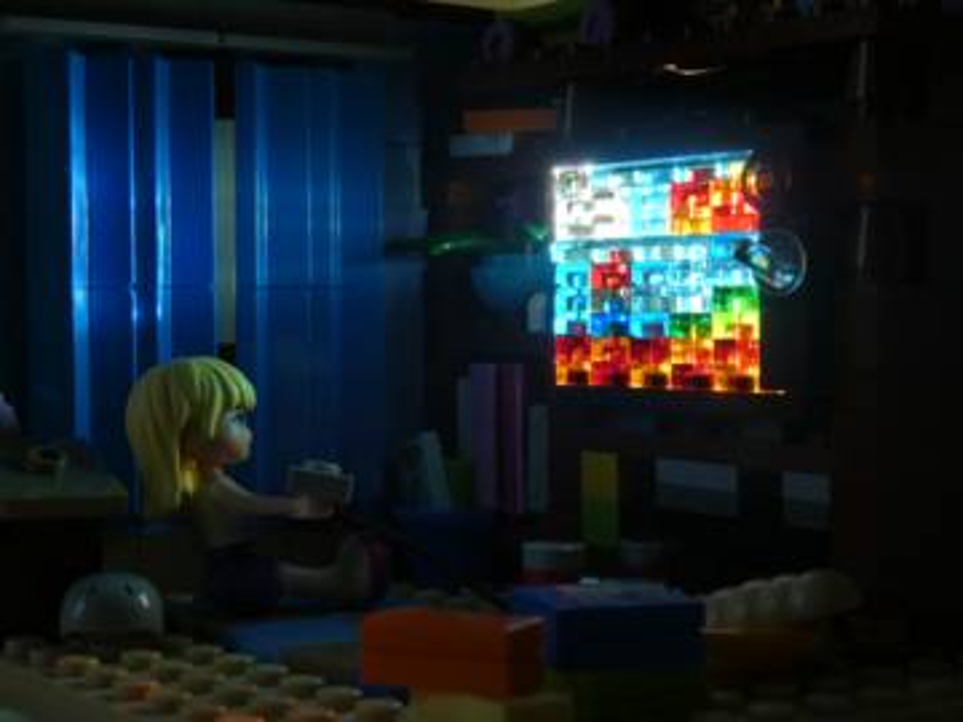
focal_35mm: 70
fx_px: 1947
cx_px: 482
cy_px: 361
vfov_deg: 21.0
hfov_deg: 27.8
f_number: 4.3
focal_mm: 12.5
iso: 200
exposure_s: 1/2.5
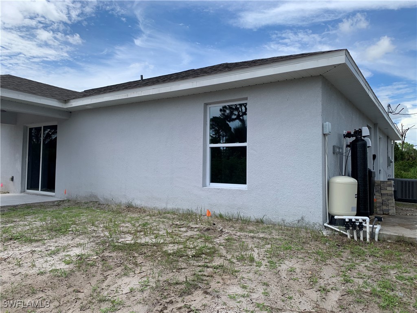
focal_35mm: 26
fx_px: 313
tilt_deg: +1.1
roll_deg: -1.0
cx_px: 208
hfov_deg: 67.3
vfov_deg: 53.1
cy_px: 156
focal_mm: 4.25
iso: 25
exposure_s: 1/2364
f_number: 1.8
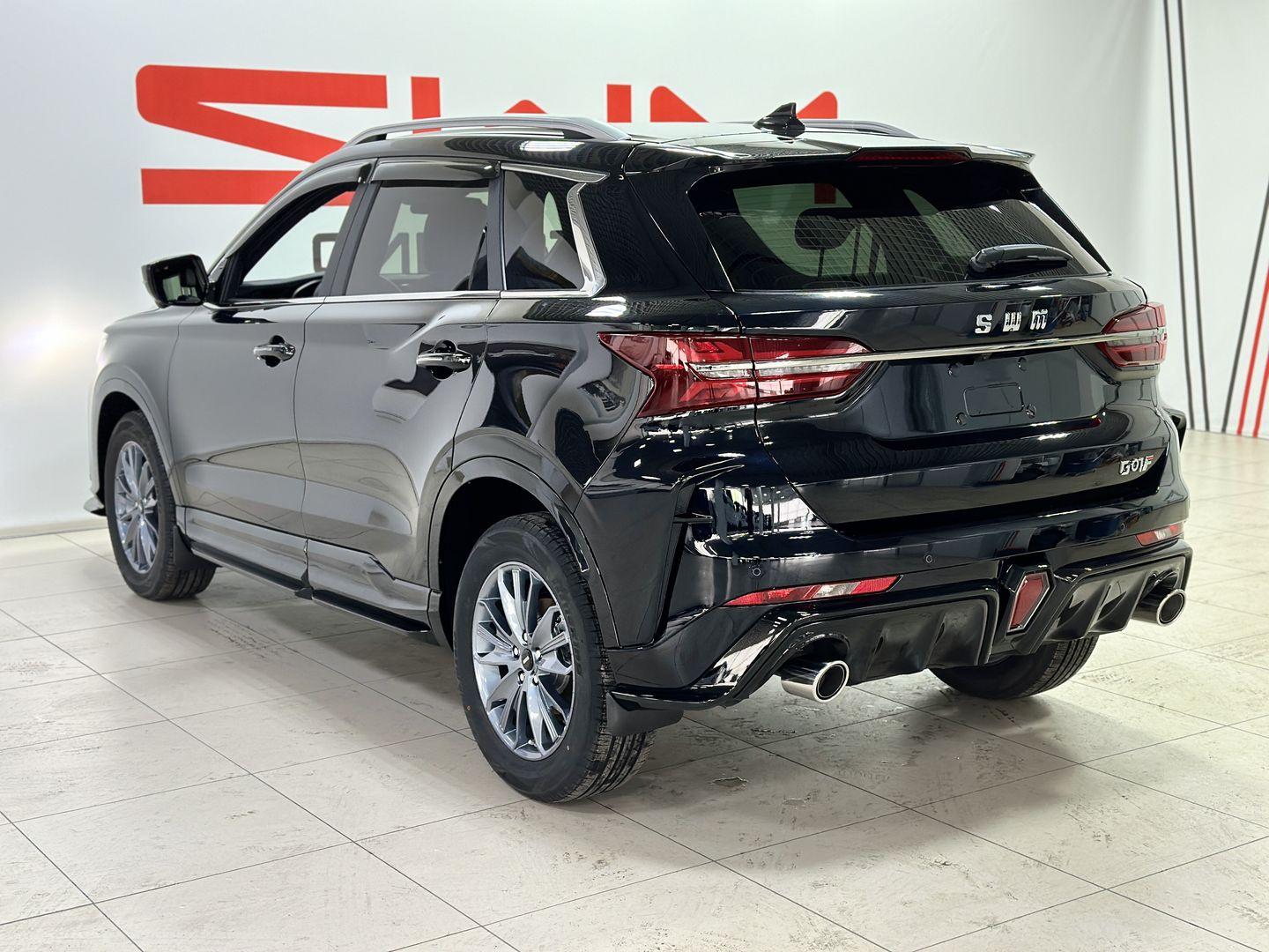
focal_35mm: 48
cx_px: 634
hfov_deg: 39.7
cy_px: 476
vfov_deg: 30.3
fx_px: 1760
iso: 160
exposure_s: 1/60
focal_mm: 6.86
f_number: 1.78
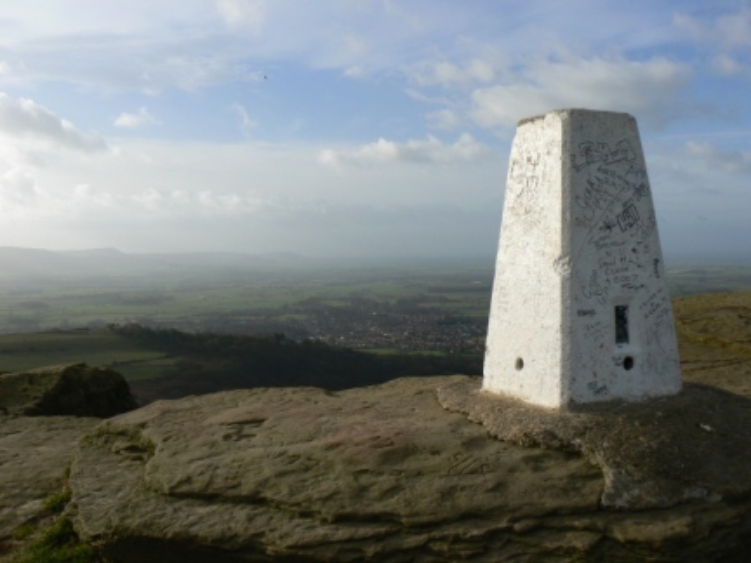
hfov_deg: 51.4
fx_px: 781
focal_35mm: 36
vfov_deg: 39.7
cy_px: 282
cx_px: 376
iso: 80
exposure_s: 1/400
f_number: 8
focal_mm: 6
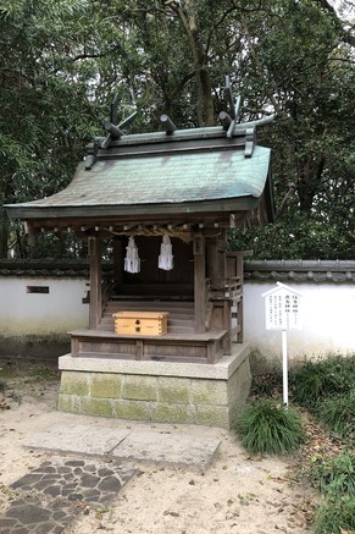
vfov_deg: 61.9
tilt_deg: -1.5
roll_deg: -1.0
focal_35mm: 30
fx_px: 444
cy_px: 274
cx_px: 185
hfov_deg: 43.6
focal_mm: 3.99
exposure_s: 1/15
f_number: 1.8
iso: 64
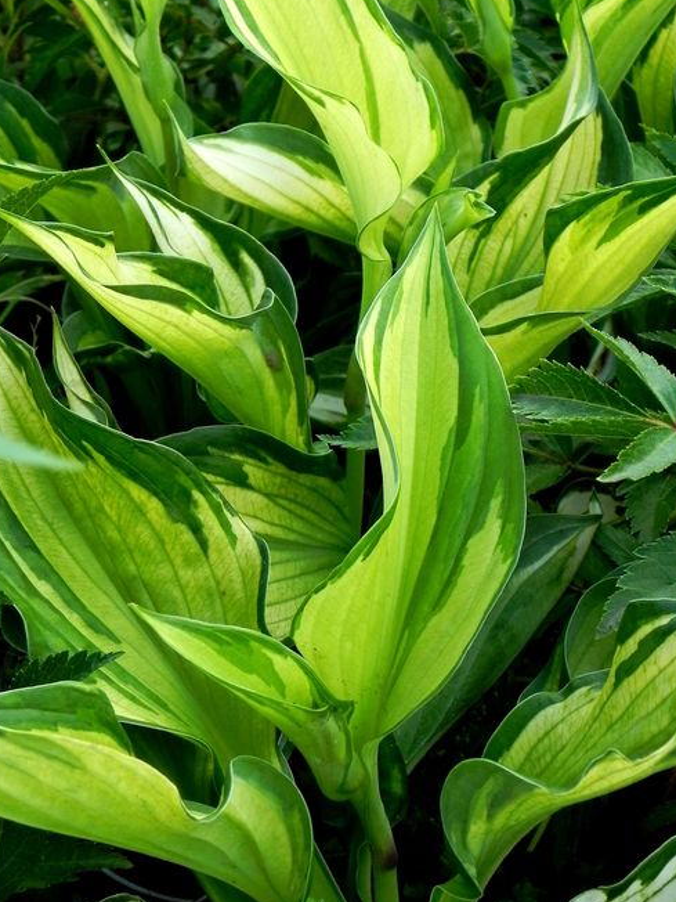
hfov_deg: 16.1
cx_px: 398
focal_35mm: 92
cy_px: 378
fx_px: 2396
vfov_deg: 21.3
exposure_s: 1/80
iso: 160
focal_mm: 13.4
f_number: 5
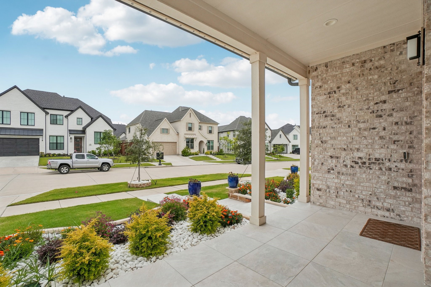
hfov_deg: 100.4
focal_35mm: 15
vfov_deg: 77.3
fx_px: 180
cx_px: 216
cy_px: 144
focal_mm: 10
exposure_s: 1/1600
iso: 400
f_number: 8
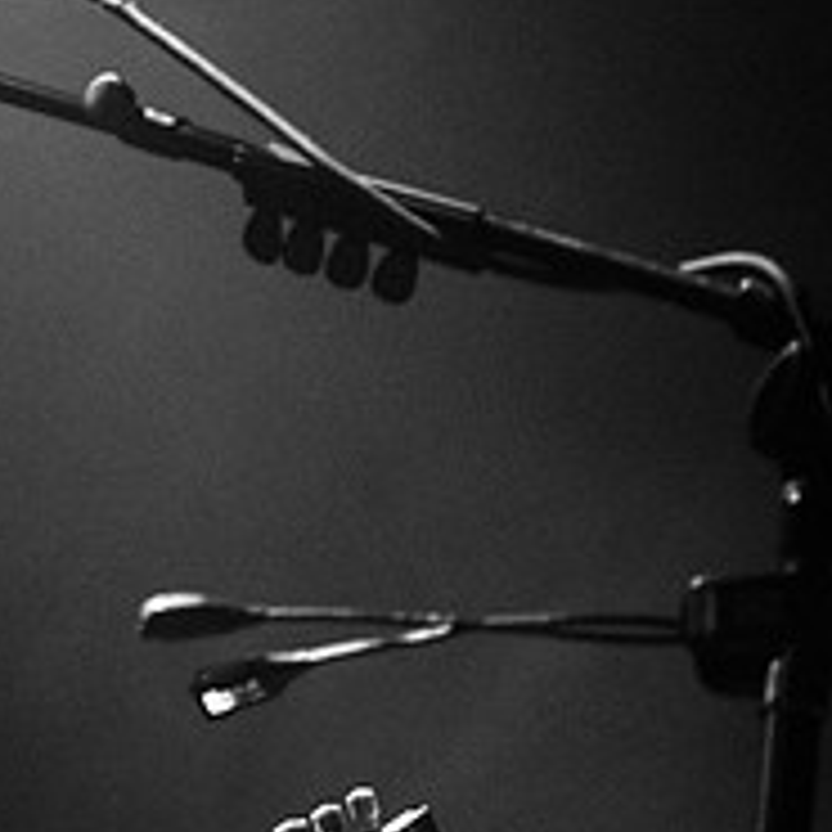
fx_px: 6200
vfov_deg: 7.7
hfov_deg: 7.6
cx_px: -181
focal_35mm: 228
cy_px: 216
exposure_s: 1/200
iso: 3200
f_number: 3.2
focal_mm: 80
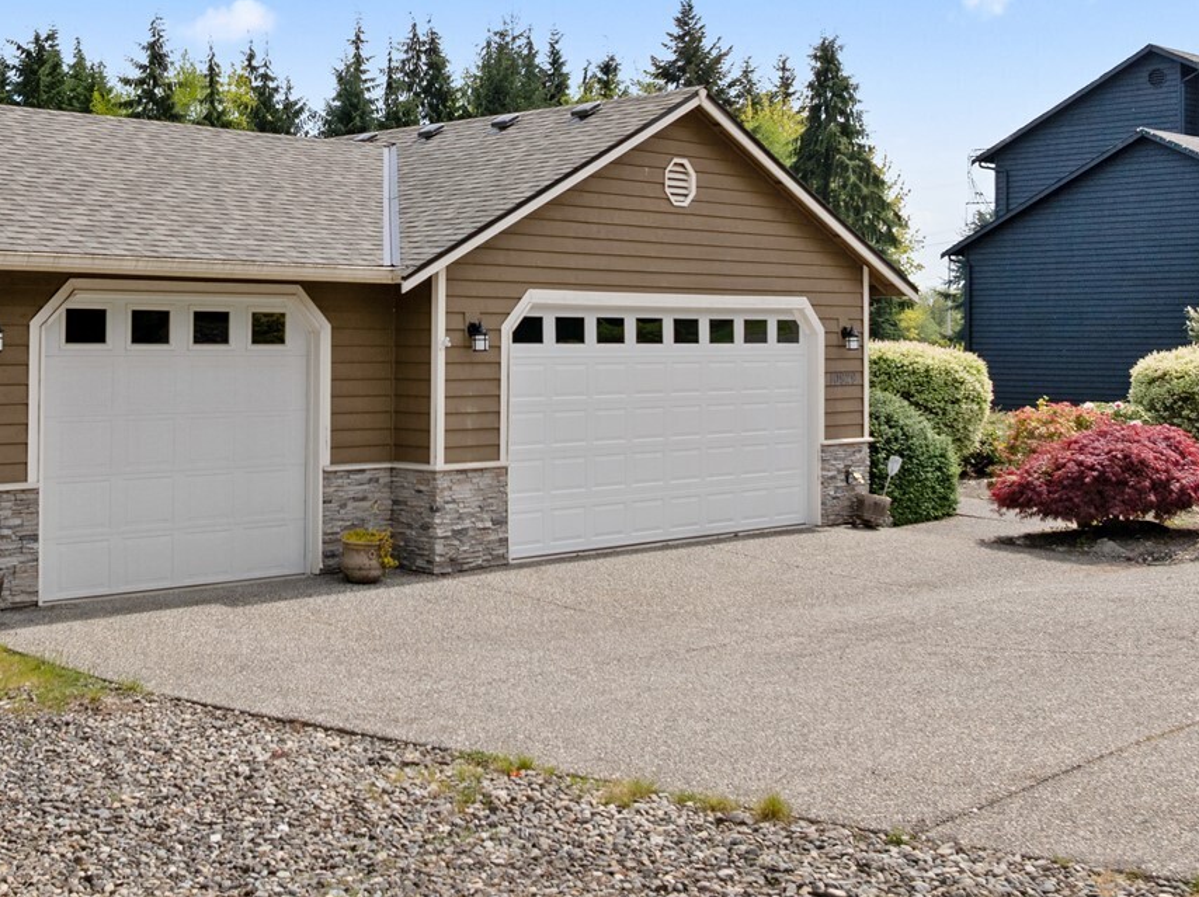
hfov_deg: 41.8
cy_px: 167
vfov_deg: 31.2
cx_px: 439
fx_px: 1557
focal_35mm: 45
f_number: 2.8
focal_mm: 12.29
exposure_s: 1/2000
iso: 160
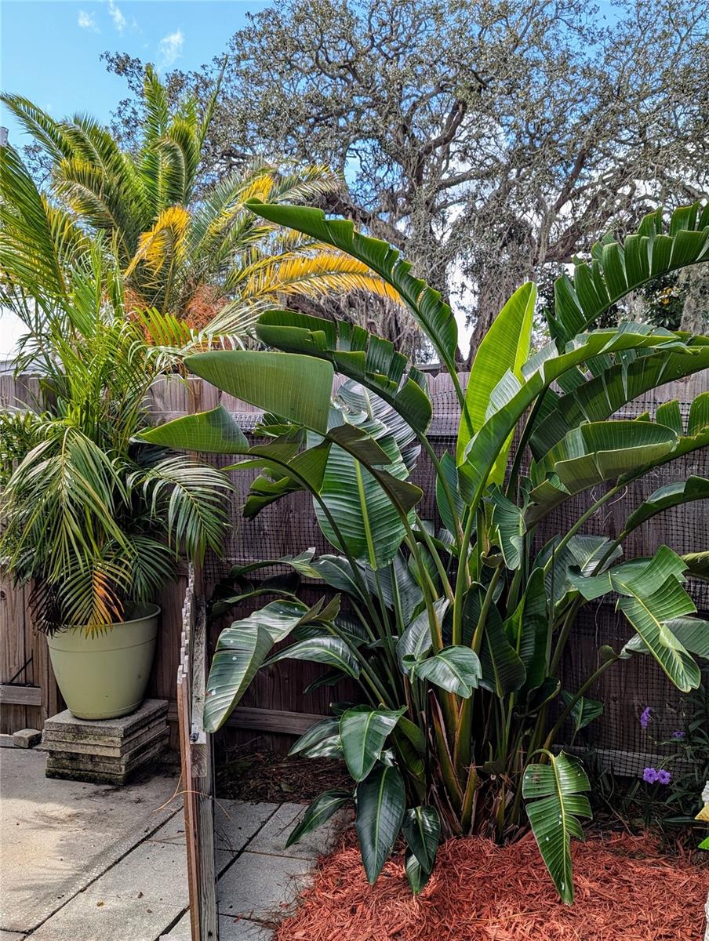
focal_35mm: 24
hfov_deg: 57.0
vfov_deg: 71.5
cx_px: 354
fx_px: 654
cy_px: 470
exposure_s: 1/662
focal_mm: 6.81
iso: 38
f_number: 1.85
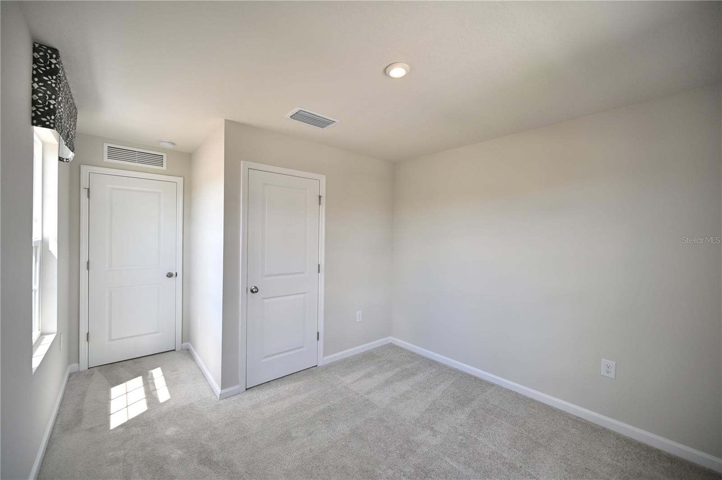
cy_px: 240
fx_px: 280
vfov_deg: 81.1
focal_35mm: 14
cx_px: 361
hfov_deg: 104.3
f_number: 4
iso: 220
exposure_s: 1/250
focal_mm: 14
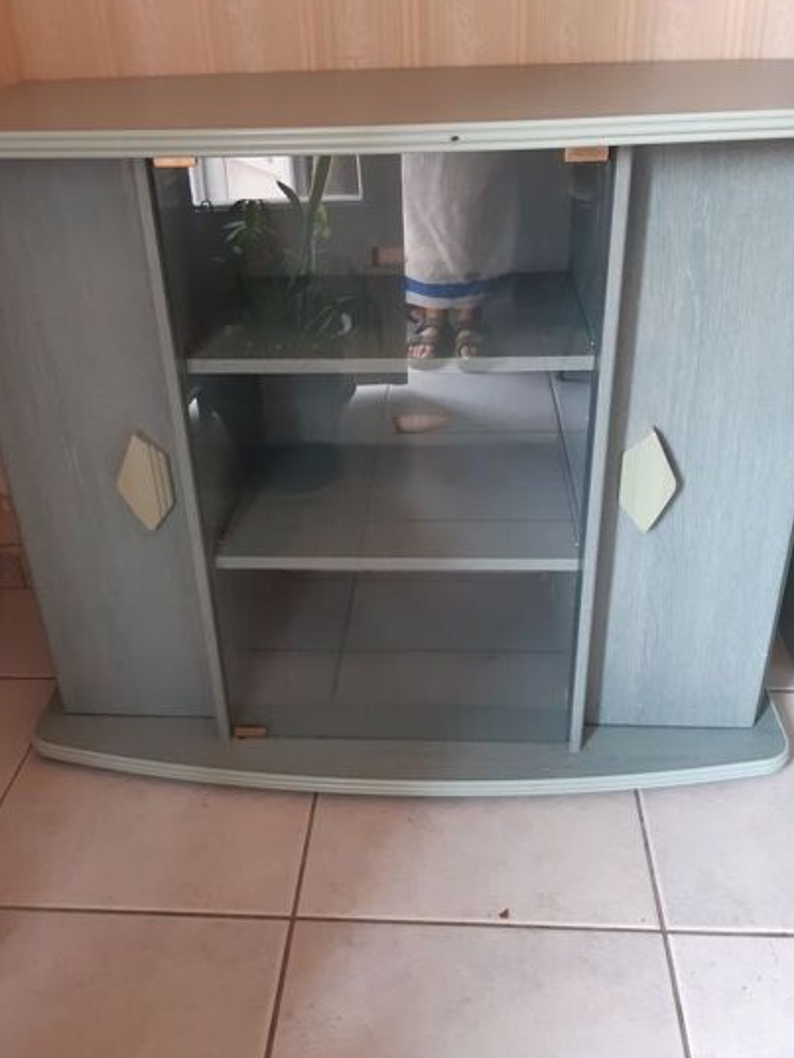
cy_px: 514
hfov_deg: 45.5
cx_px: 392
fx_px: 948
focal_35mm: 31
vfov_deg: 58.3
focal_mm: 3.92
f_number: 1.7
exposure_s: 1/50
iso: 160
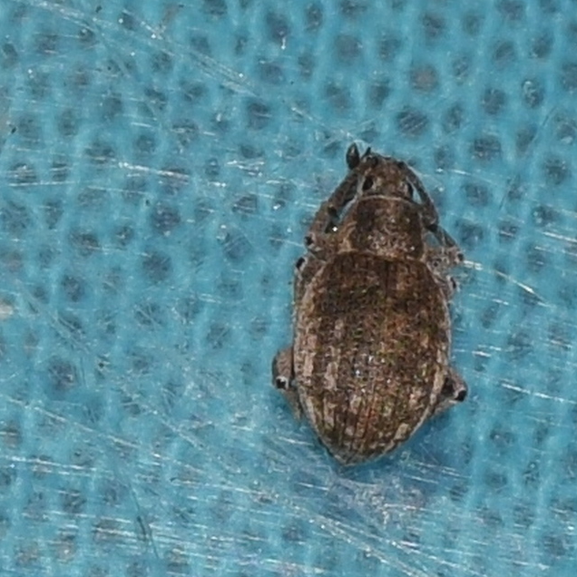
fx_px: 4224
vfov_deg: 7.8
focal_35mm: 224
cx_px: 364
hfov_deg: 7.8
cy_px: 288
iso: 100
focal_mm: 116
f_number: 13
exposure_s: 1/160
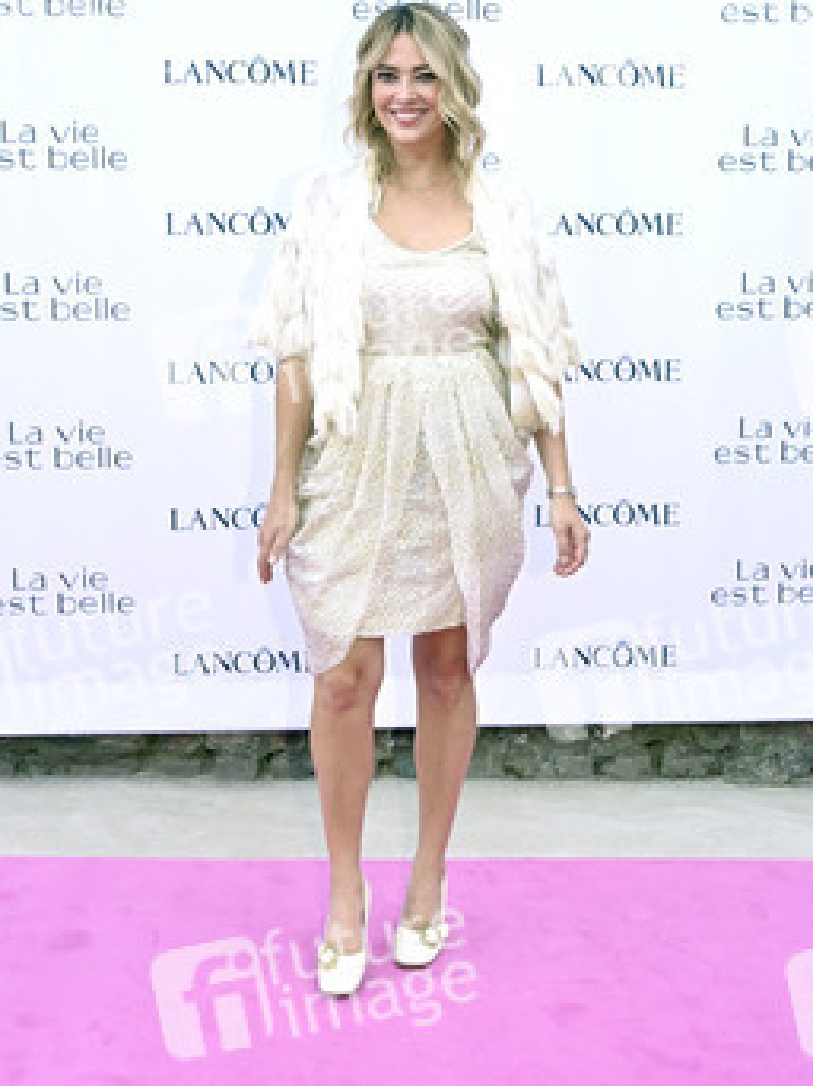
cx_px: 406
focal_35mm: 37
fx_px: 1146
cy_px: 508
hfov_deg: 39.0
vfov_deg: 50.7
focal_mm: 32.5
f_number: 7.1
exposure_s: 1/200
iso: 800
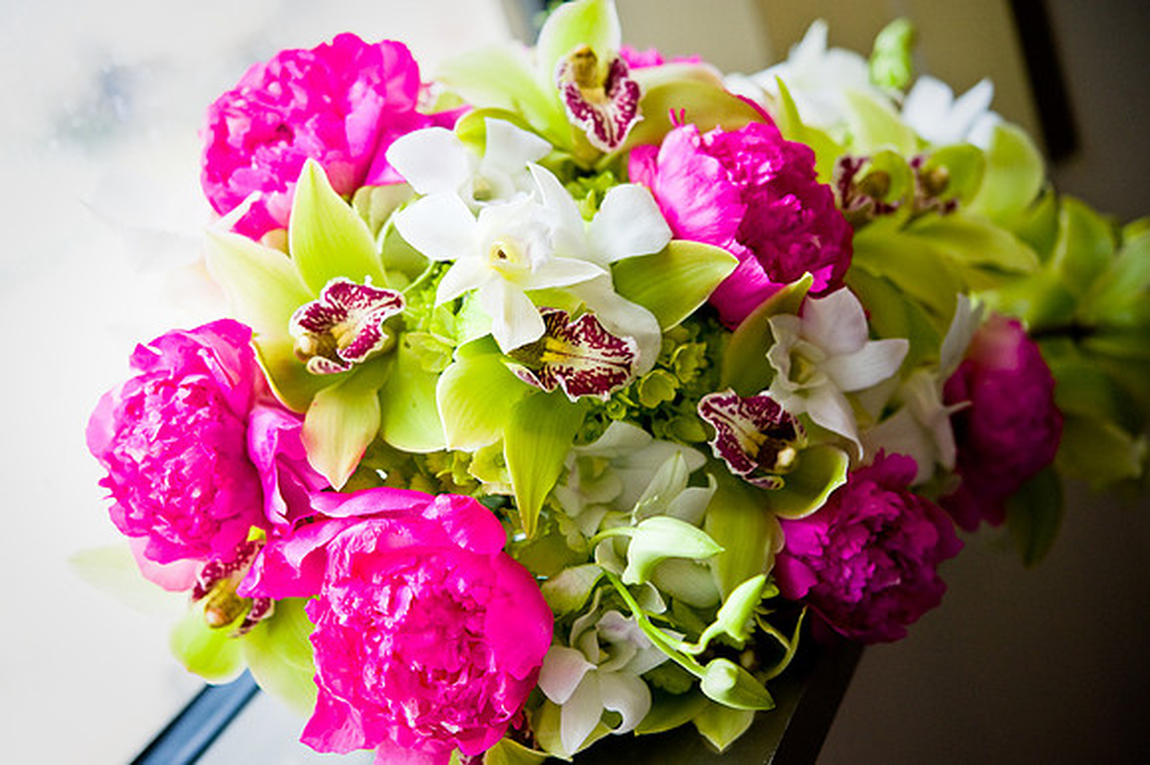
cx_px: 575
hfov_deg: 33.4
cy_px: 382
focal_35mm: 60
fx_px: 1916
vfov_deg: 22.6
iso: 640
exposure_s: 1/200
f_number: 4
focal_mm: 60
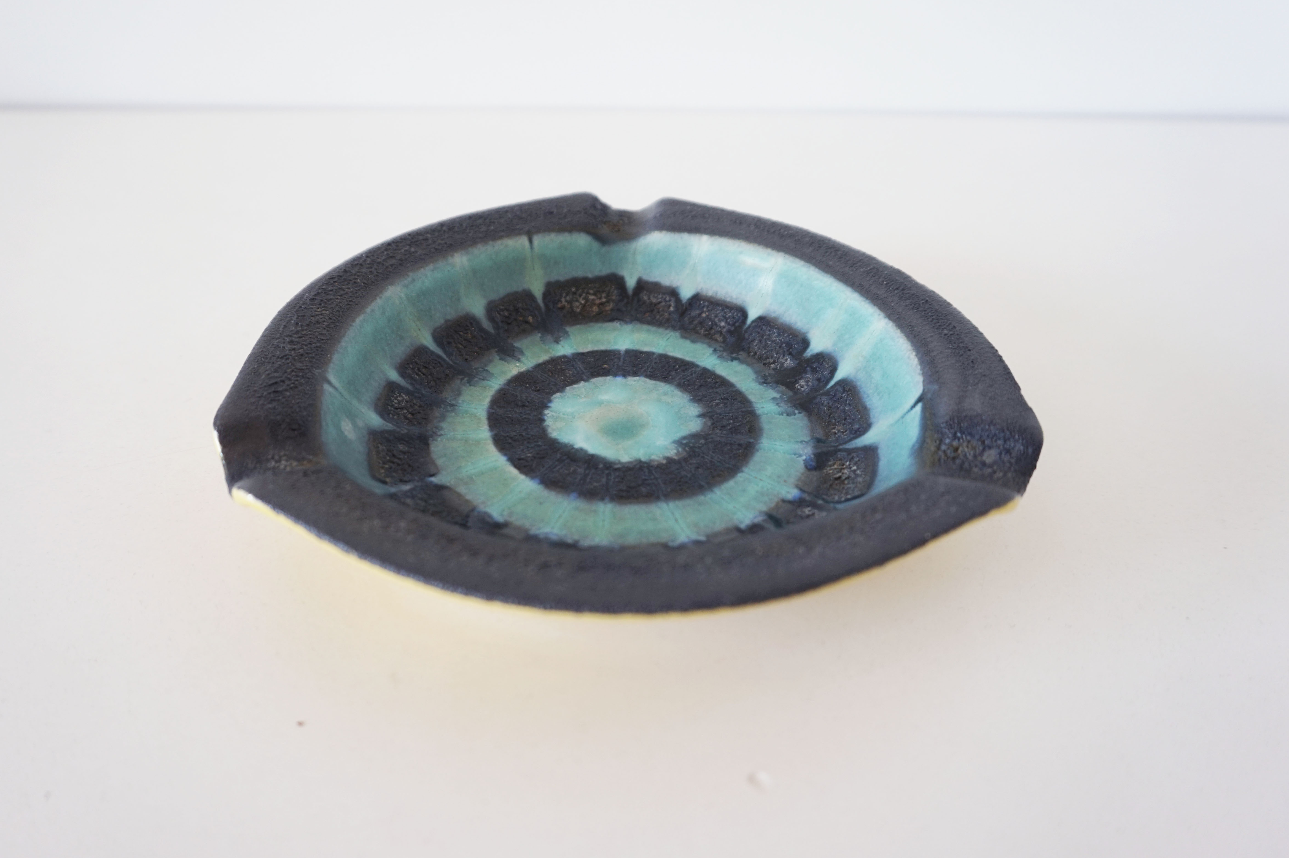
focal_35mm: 28
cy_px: 398
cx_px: 606
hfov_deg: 65.4
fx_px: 1002
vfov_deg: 46.3
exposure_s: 1/60
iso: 200
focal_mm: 16
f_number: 4
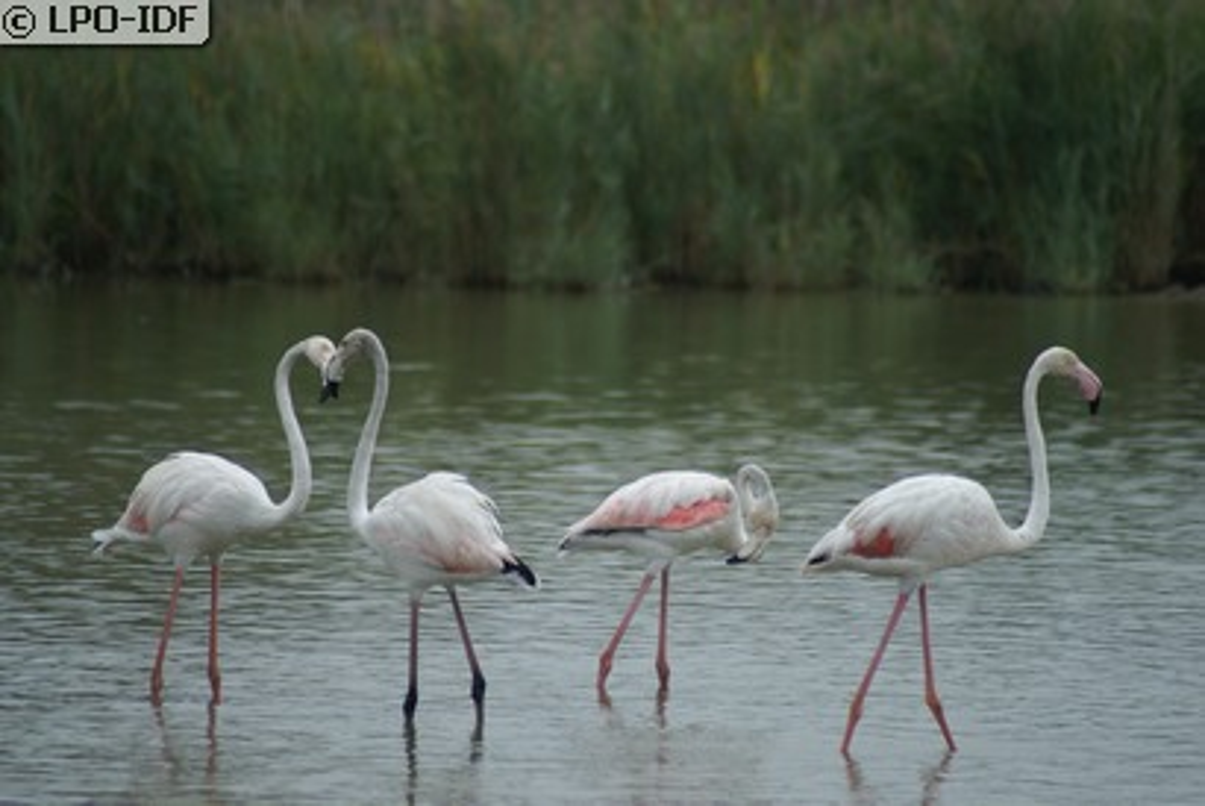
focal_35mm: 450
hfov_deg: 4.6
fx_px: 15073
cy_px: 403
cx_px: 602
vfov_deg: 3.1
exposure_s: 1/500
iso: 100
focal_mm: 300
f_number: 5.6
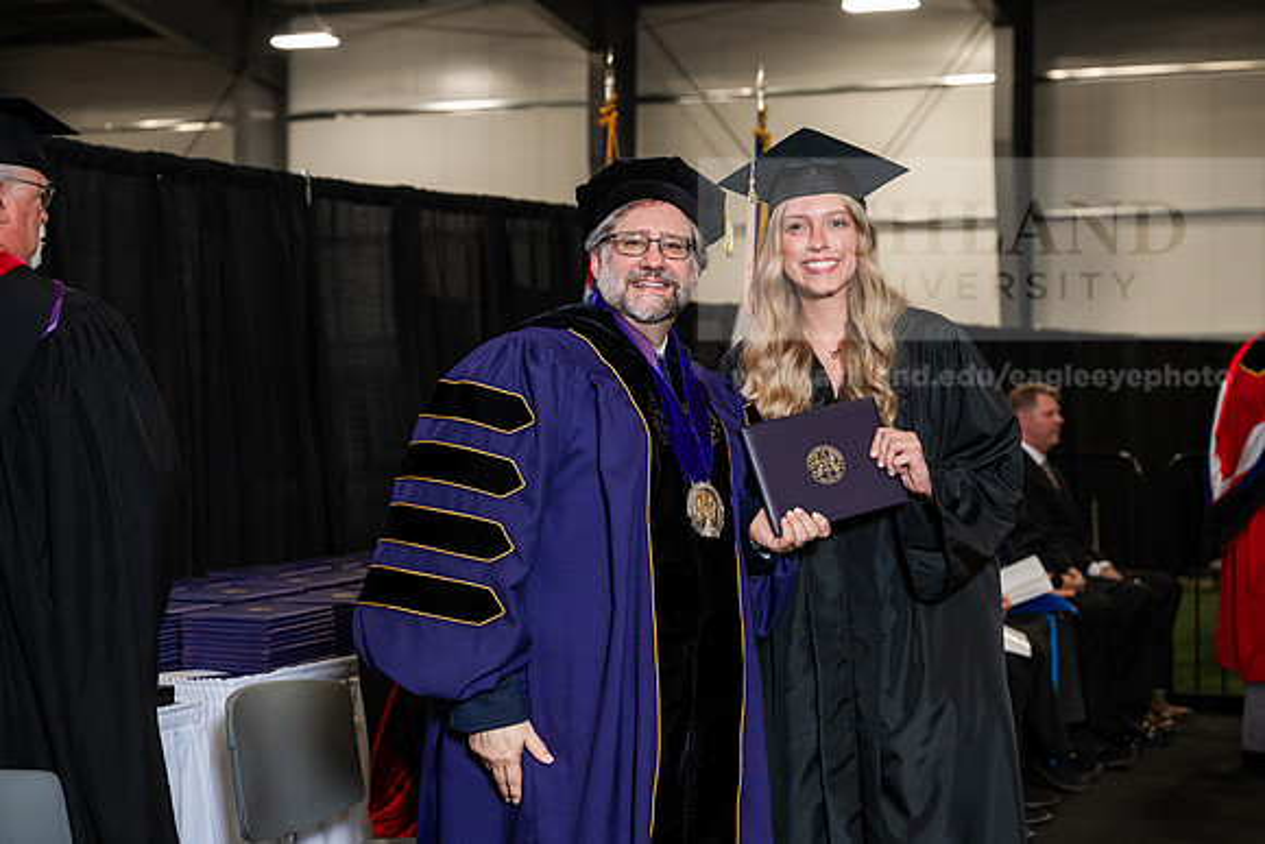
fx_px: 2390
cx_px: 632
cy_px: 422
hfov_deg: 29.6
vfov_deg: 20.0
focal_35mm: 68
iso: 1250
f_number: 4.5
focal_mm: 68
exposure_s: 1/200
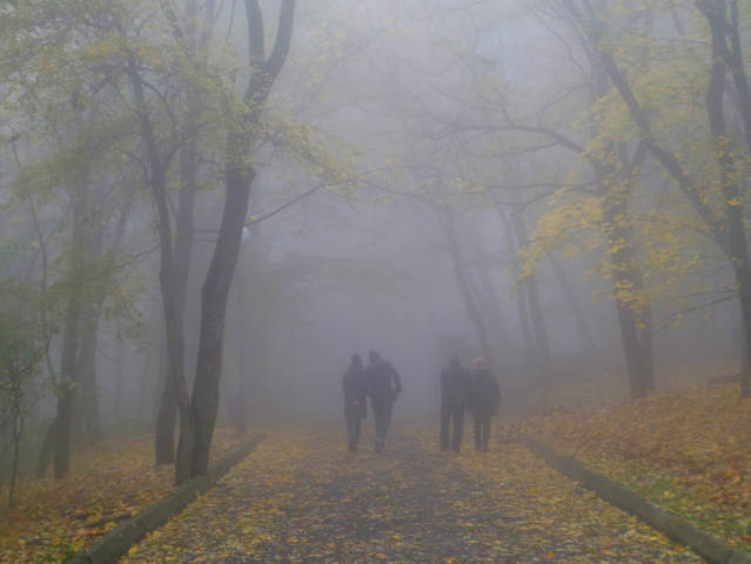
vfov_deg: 16.8
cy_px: 282
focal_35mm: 88
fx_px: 1910
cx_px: 376
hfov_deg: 22.2
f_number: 4.4
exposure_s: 1/60
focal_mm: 14.3
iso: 80
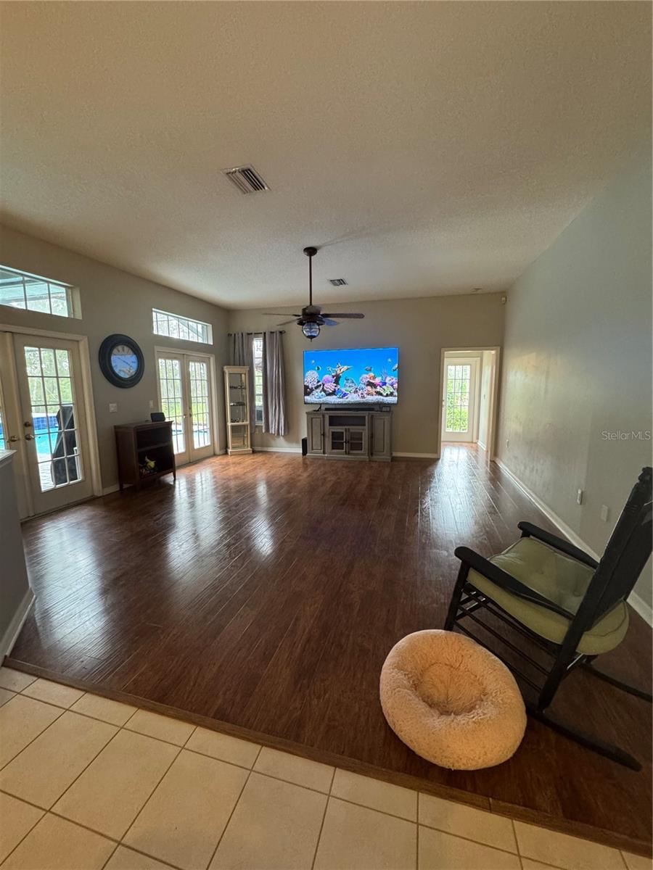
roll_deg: +0.9
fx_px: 352
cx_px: 326
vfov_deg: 102.1
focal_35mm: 14
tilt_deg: -8.3
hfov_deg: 85.7
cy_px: 435
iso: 500
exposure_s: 1/60
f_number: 2.2
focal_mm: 2.22
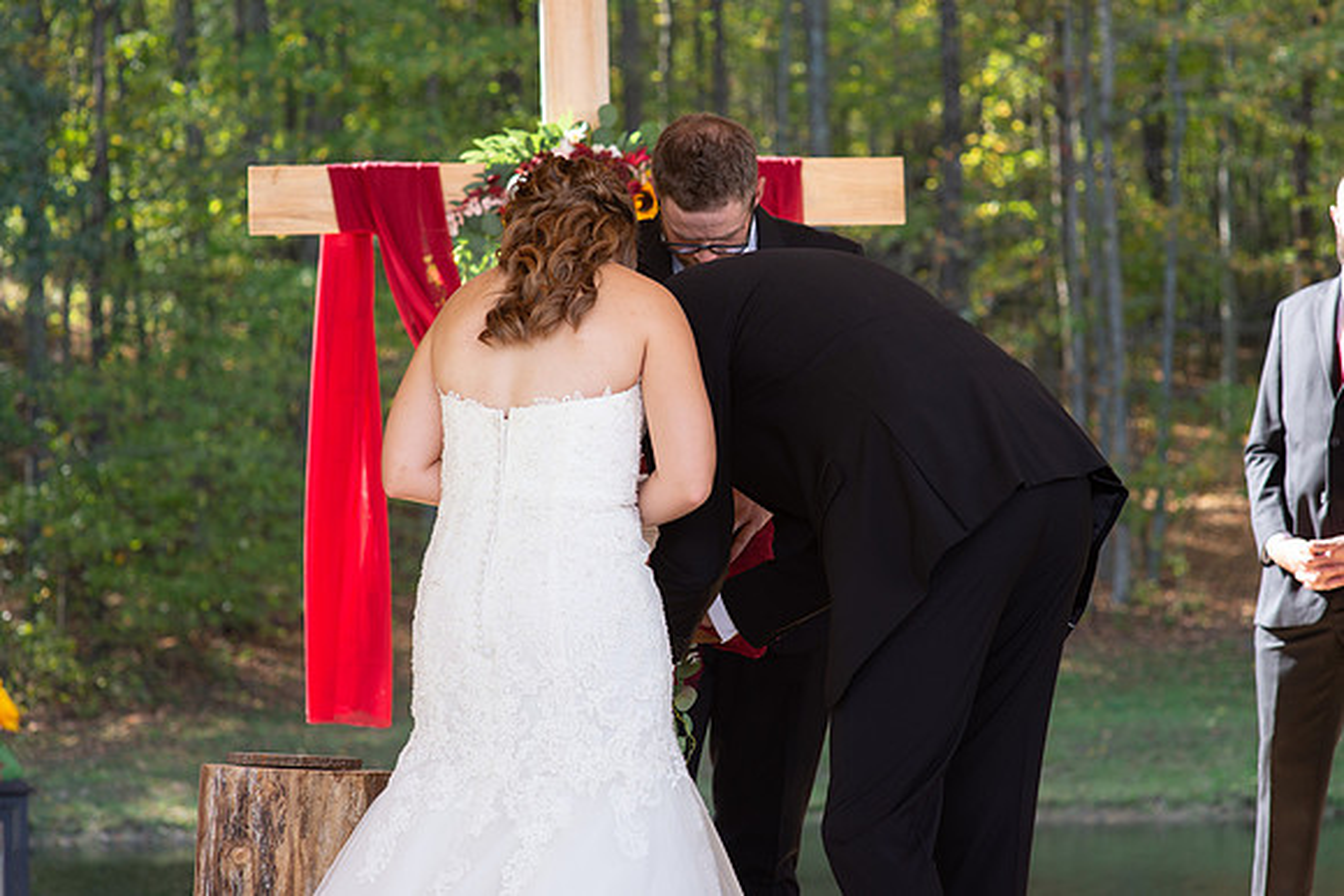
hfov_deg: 22.6
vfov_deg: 15.2
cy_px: 430
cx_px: 706
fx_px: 3367
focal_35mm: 90
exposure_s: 1/320
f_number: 5
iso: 400
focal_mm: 85
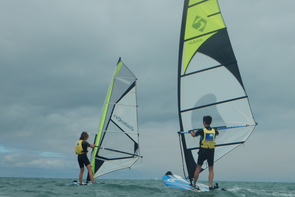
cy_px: 117
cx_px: 207
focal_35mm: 73
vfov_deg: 18.7
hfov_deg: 27.5
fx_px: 598
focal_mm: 7.2
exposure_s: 1/500
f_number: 8.4
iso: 125
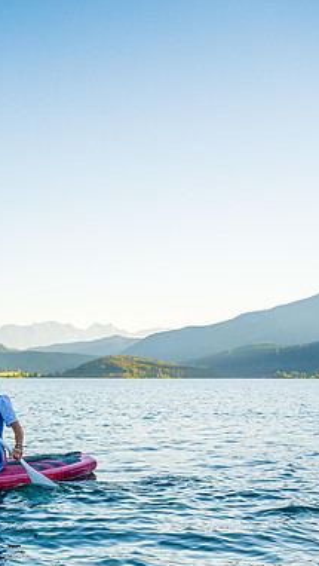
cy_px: 285
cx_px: -6
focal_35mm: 58
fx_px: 870
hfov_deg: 20.1
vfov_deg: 36.0
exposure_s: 1/3200
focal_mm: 32
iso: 400
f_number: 4.5
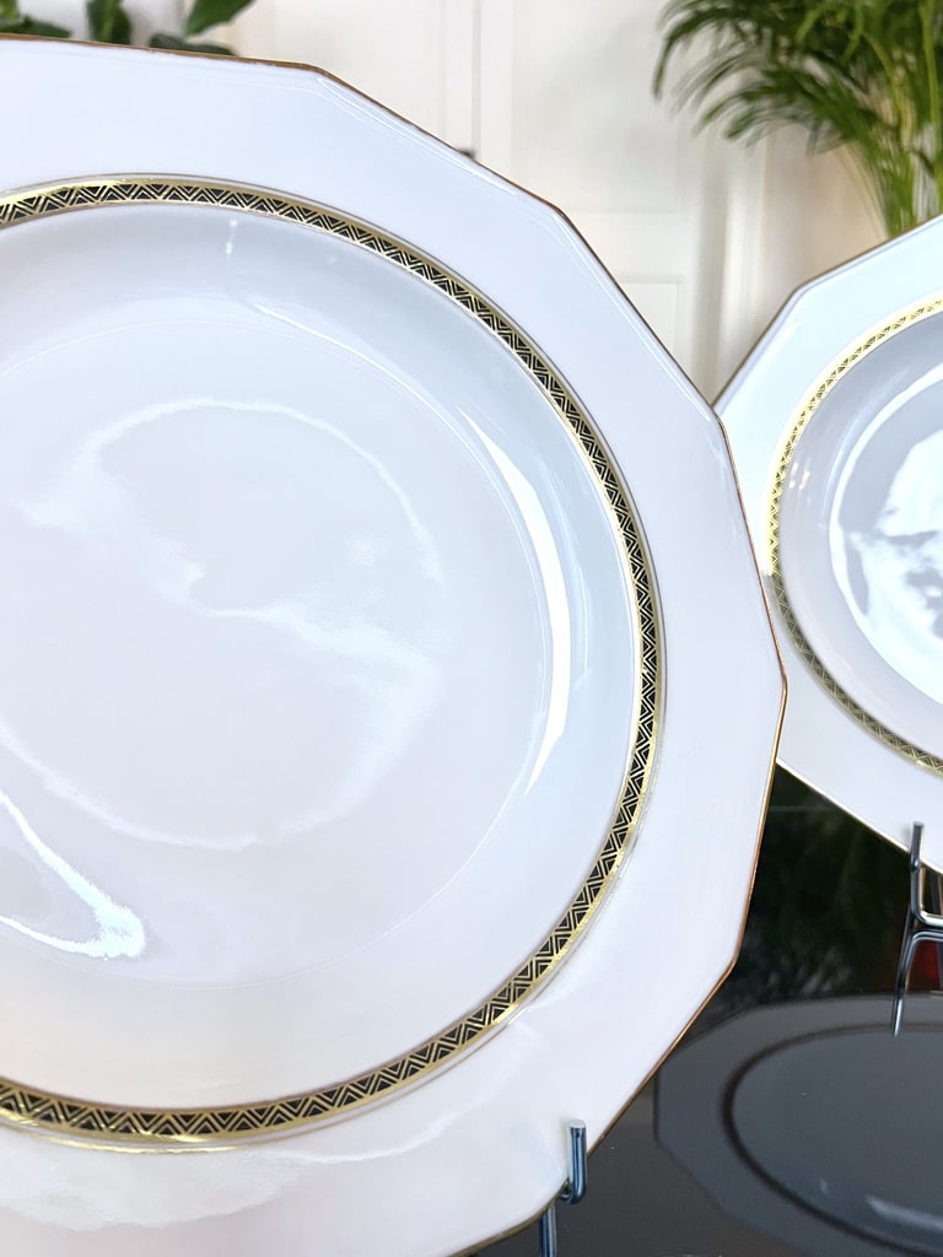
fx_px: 944
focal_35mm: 26
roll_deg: -1.5
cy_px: 628
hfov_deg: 53.1
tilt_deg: -14.0
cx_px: 472
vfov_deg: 67.3
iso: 200
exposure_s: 1/50
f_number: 1.5
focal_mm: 5.7
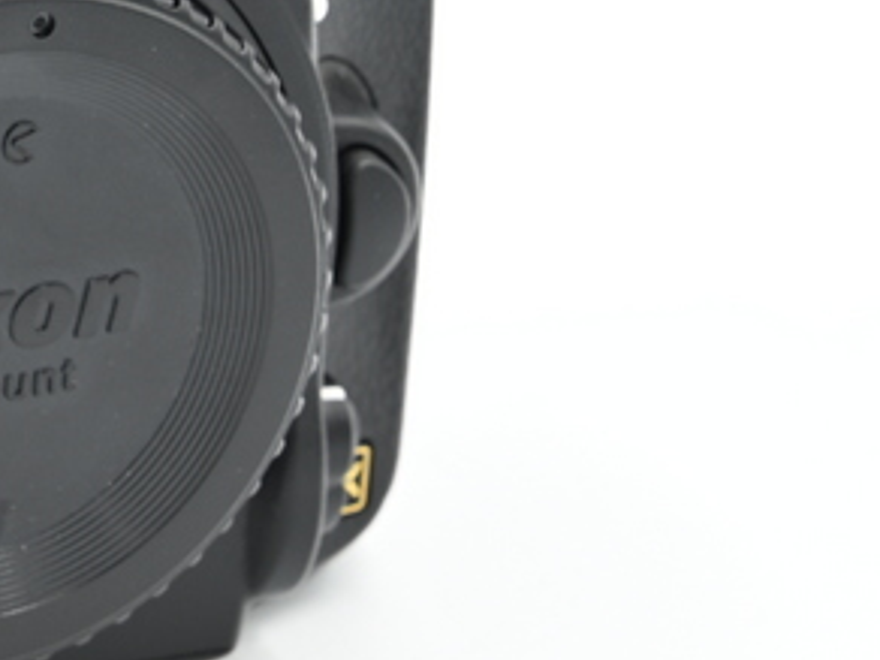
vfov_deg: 6.8
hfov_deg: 8.9
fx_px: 5517
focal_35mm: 217
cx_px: -440
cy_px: -11
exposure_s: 1/15
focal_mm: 66
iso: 200
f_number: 14
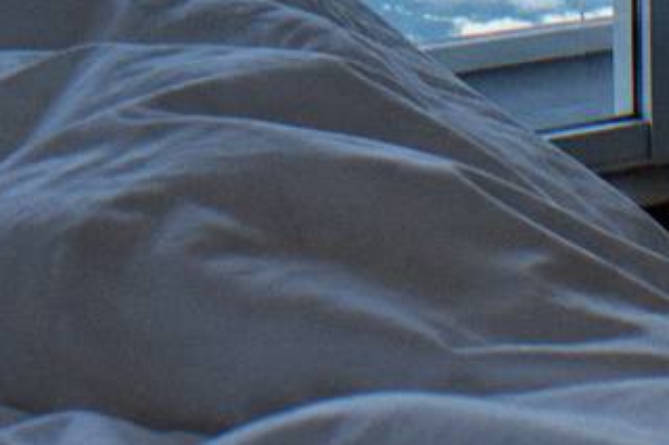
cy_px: -211
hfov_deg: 16.4
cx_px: 426
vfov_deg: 10.6
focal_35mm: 125
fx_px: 2322
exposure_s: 1/500
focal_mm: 40
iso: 200
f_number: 4
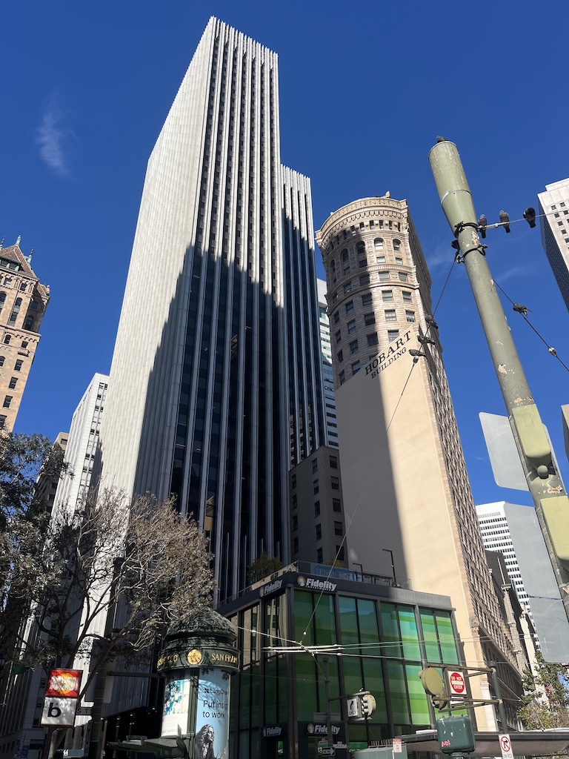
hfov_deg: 53.1
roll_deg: +0.2
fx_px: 570
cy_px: 380
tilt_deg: +34.2
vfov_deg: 67.3
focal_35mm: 26
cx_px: 284
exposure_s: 1/3135
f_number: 1.6
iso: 50
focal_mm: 5.1
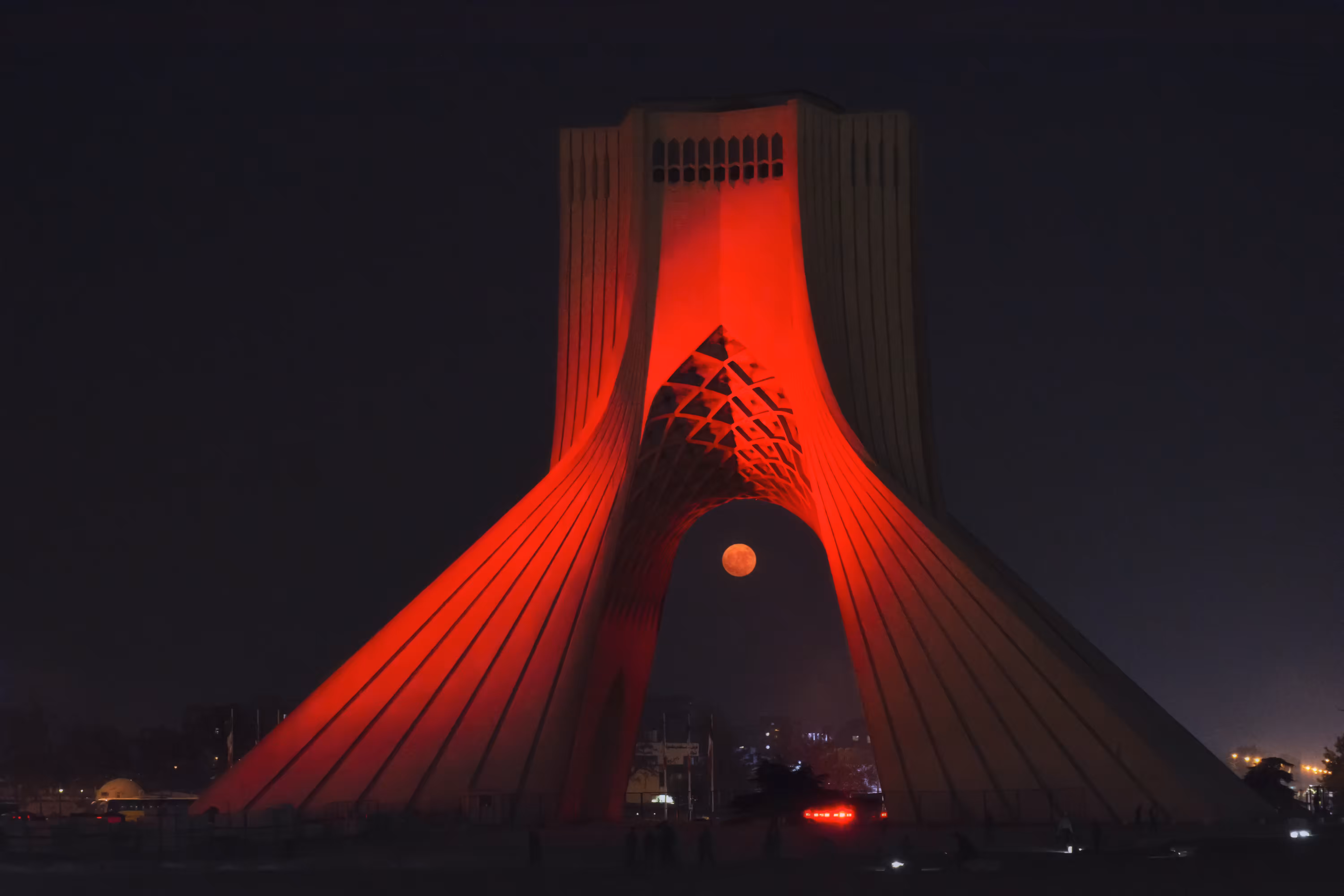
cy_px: 448
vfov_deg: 15.2
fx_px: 3360
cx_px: 672
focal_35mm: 90
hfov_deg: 22.6
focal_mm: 60
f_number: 9
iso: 800
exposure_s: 1/20
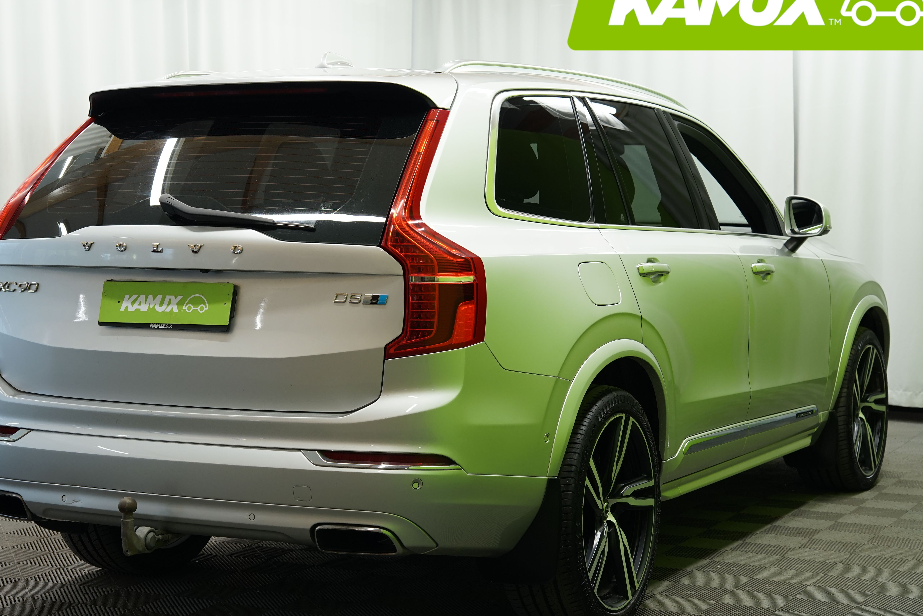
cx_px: 424
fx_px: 1692
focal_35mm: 66
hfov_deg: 30.5
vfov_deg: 20.6
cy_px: 298
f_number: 5.6
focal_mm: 53
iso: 500
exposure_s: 1/20
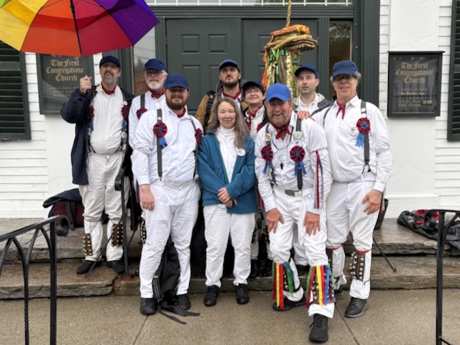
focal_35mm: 26
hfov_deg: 67.3
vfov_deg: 53.1
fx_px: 346
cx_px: 230
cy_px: 172
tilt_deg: -8.2
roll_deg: -0.9
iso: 64
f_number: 1.6
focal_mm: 5.96
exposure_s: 1/121
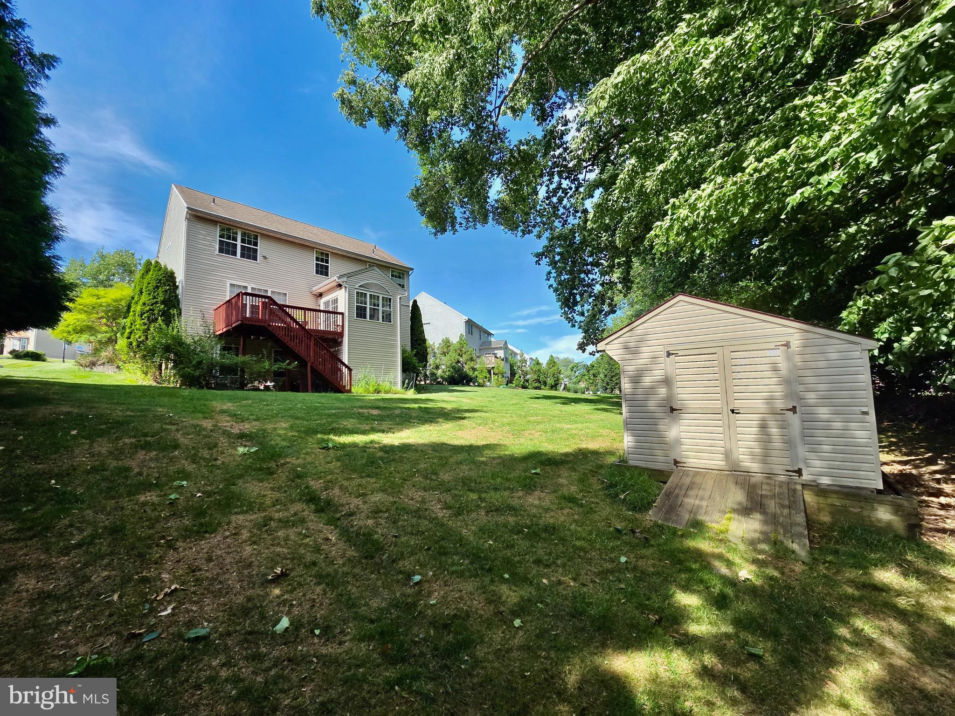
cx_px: 478
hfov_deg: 106.2
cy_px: 358
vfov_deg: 89.9
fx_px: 359
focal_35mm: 13
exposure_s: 1/542
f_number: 2.2
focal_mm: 2.2
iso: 50
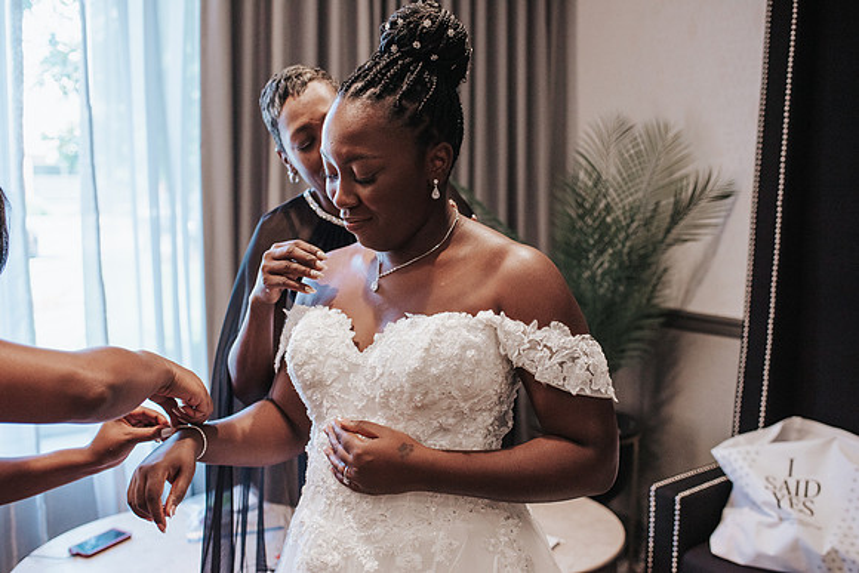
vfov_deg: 37.9
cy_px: 286
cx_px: 430
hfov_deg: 54.4
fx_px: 835
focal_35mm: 35
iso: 1000
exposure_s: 1/800
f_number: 3.2
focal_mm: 35
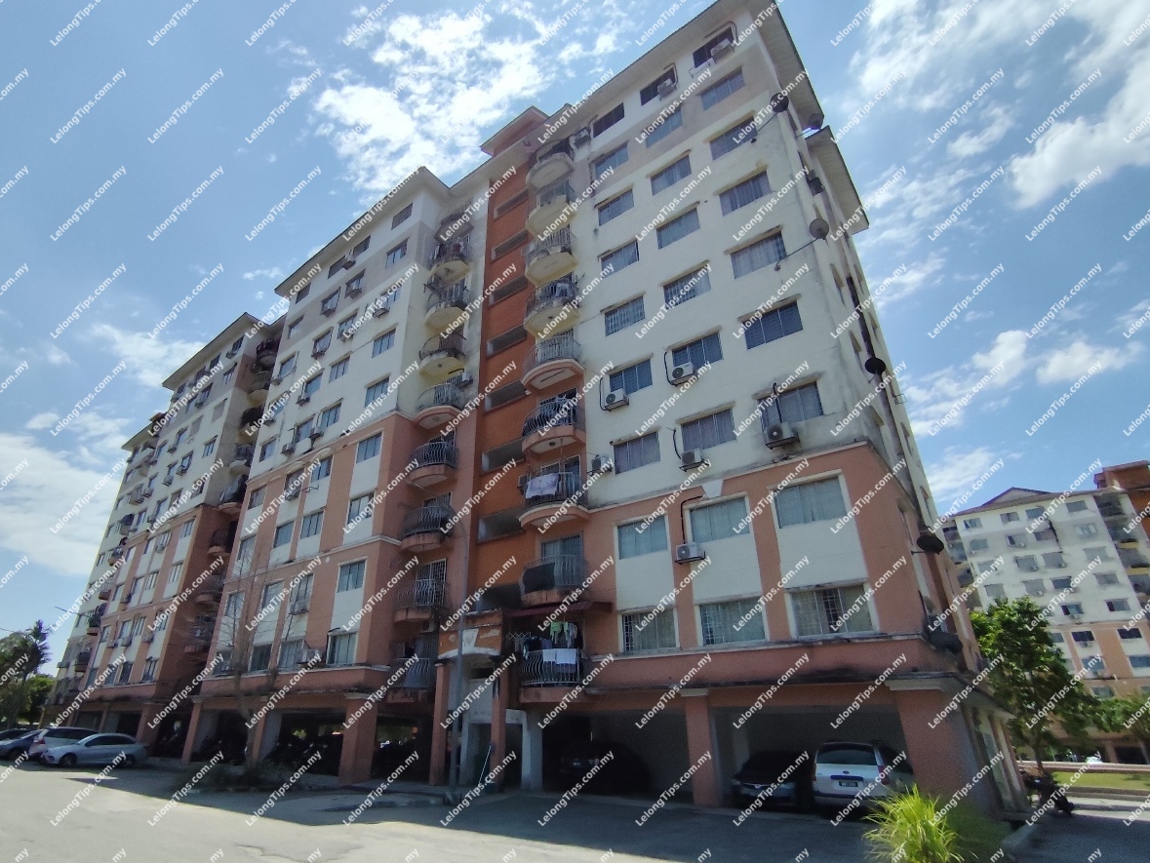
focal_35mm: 17
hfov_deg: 91.0
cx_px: 553
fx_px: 565
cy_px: 417
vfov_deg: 74.7
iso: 50
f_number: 2.2
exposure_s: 1/4119
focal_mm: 1.65
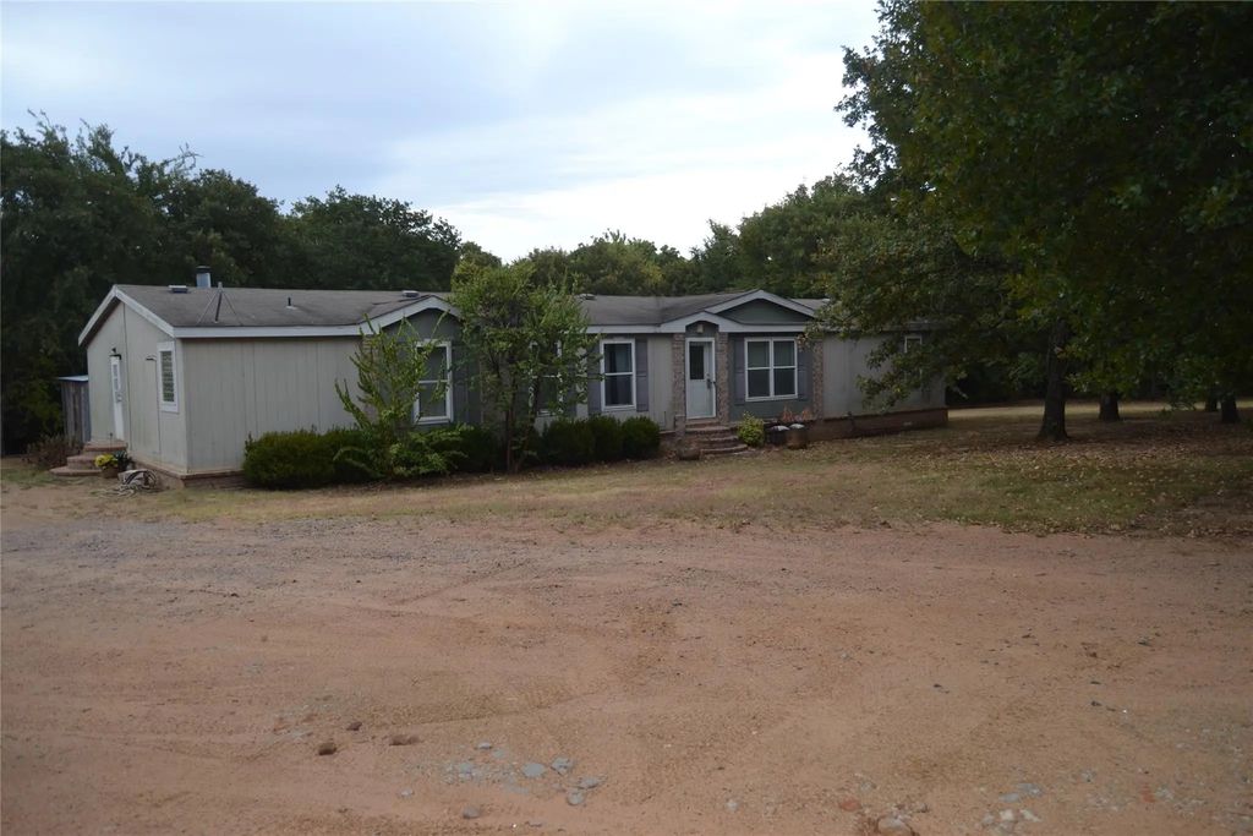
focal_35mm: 27
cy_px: 418
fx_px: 940
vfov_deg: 47.9
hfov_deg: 67.4
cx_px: 626
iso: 100
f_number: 4
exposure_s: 1/125
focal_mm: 18
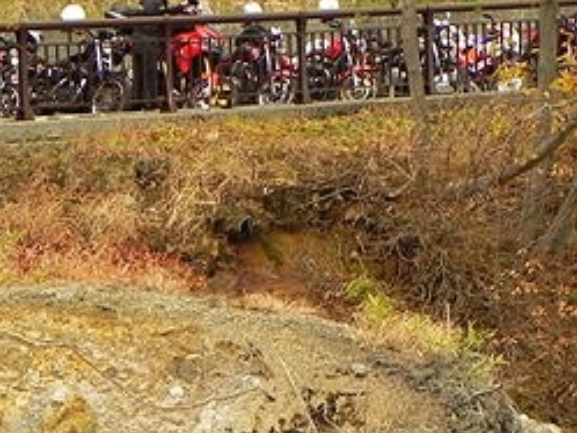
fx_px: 4269
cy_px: 282
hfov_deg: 7.7
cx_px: 283
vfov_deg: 5.8
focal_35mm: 256
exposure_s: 1/207
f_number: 5
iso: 200
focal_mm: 18.8
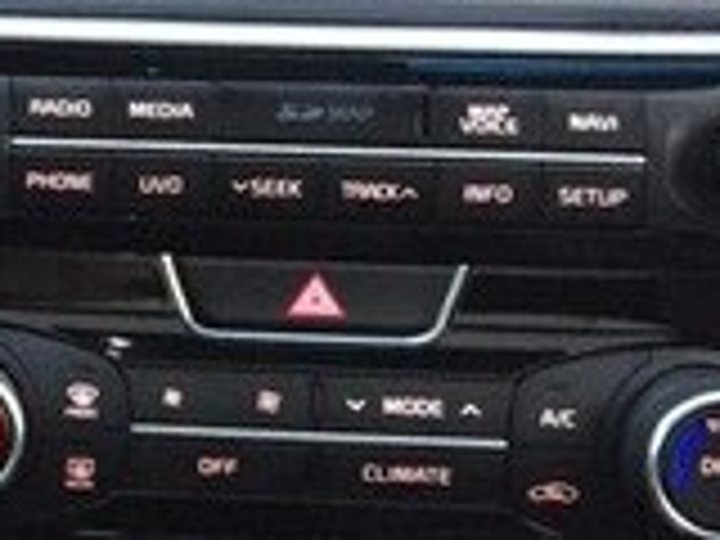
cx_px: -616
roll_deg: +0.9
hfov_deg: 14.3
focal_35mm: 120
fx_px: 2496
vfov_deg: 12.3
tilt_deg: -26.2
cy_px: 110
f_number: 2.2
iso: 320
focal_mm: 4.15
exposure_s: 1/25
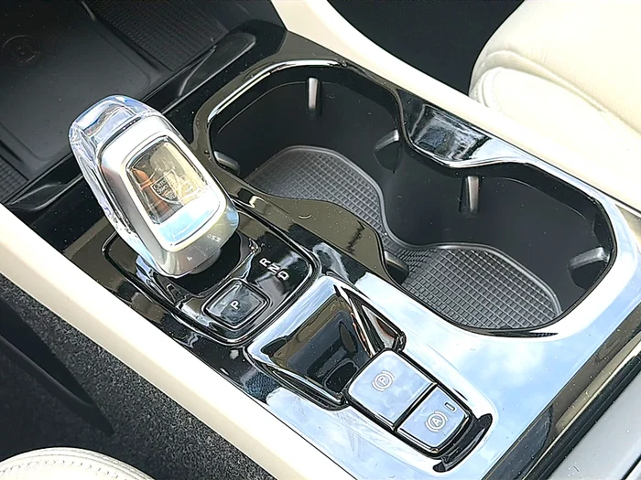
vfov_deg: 32.9
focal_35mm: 44
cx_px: 320
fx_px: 815
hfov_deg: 42.9
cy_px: 240
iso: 64
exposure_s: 1/132
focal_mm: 6.86
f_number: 1.78
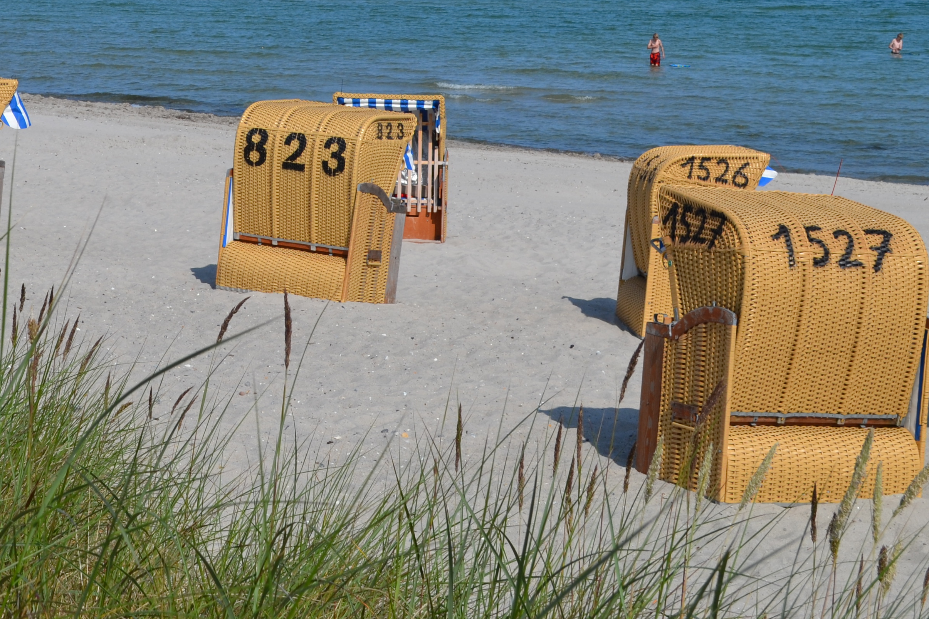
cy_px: 35
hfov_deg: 23.4
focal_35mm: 86
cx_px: 218
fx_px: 2219
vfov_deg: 15.7
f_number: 9
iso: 100
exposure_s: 1/320
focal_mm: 30
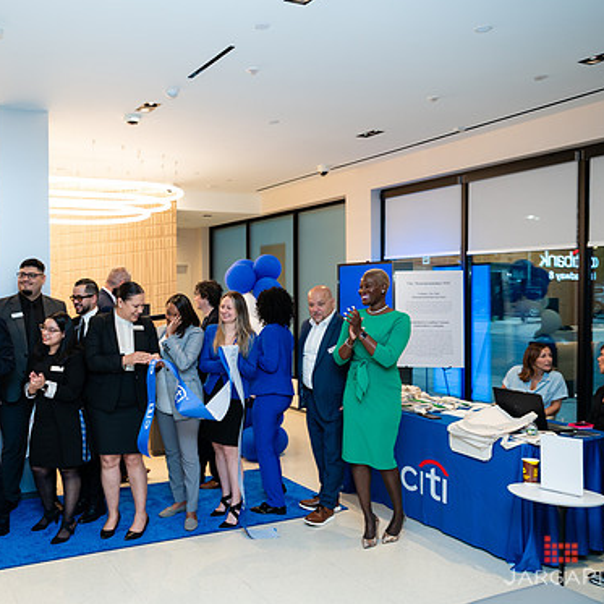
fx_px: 651
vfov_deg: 49.7
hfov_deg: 48.7
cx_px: 189
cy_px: 308
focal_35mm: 33
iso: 400
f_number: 4
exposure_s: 1/160
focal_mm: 24
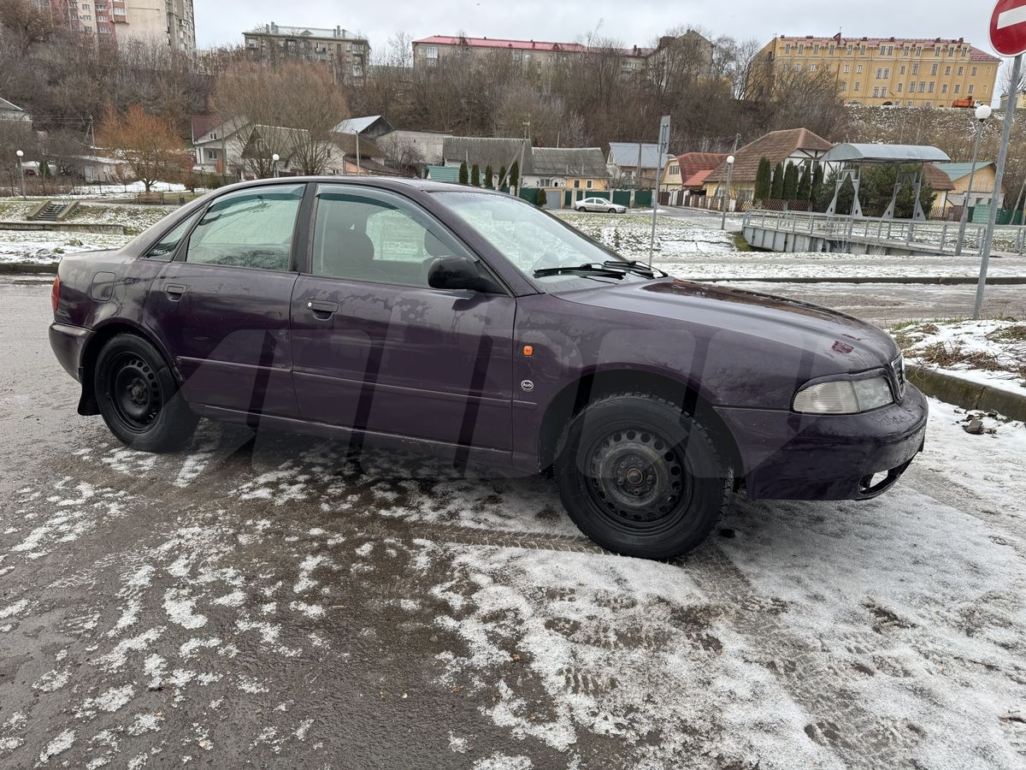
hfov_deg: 71.6
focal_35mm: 24
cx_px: 513
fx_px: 711
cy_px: 385
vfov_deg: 56.8
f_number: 1.78
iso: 64
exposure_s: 1/127
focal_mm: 6.76
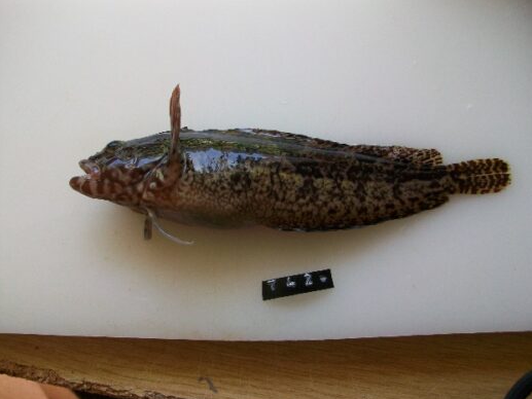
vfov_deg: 43.0
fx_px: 507
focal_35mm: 33
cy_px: 205
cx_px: 273
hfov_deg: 55.3
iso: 64
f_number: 2.8
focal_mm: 5.7
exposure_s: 1/80
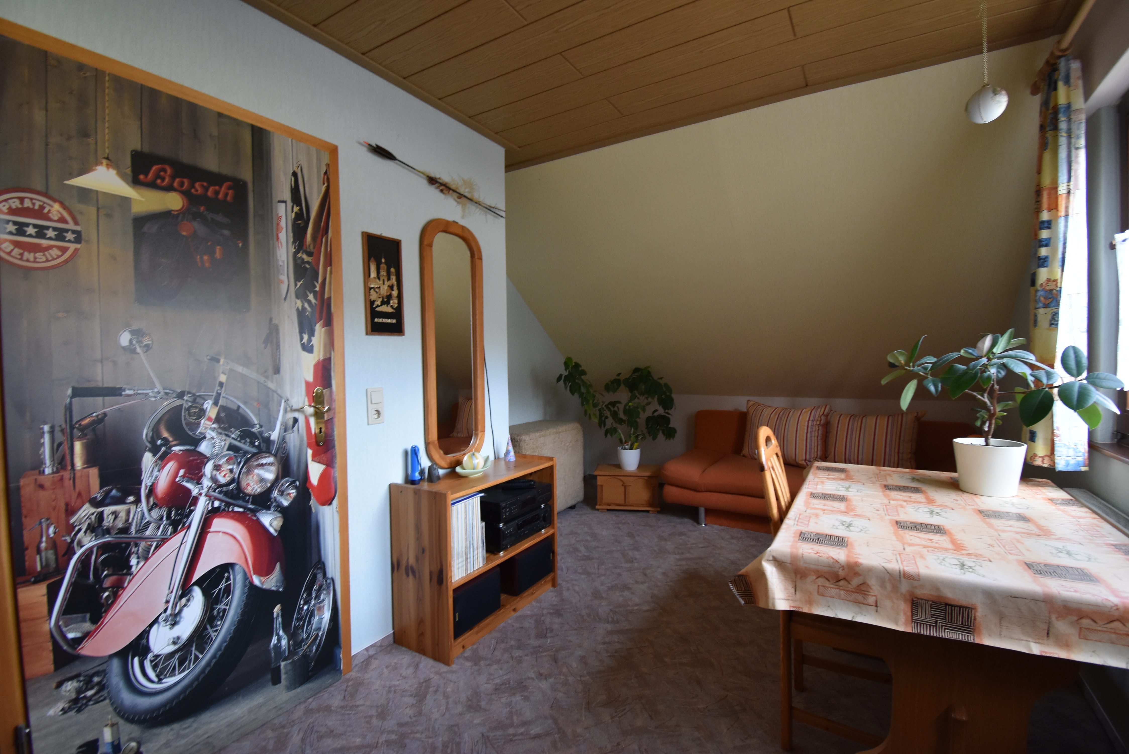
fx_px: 471
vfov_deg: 77.4
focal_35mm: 15
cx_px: 564
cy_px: 377
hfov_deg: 100.4
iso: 1100
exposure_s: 1/60
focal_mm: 10
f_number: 4.5
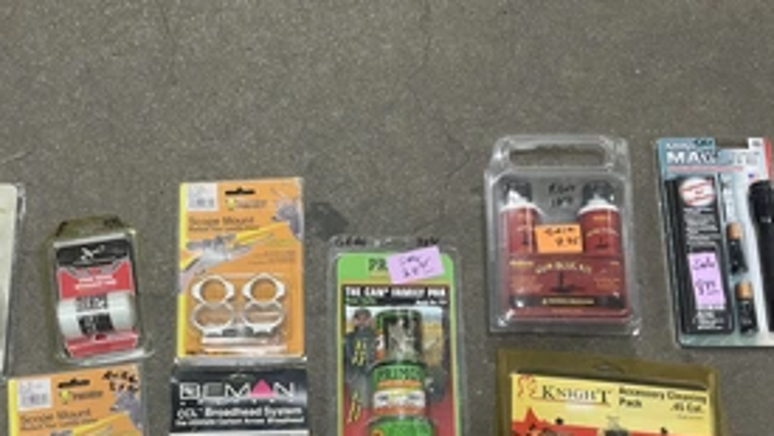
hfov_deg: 44.4
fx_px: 945
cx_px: 315
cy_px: 346
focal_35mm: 46
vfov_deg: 25.6
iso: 250
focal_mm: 3
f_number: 1.8
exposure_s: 1/60
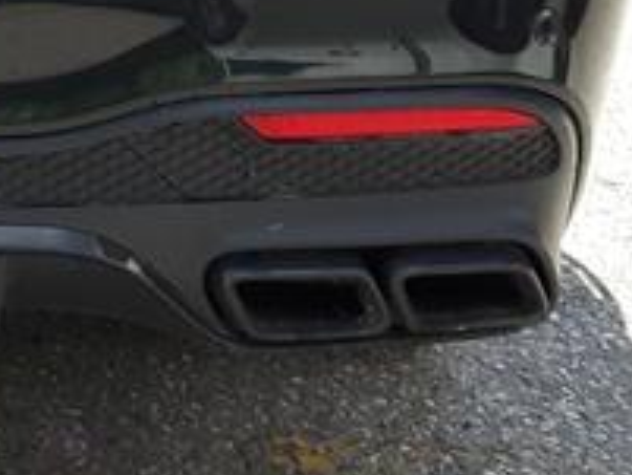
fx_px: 3599
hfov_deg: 9.6
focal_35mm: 197
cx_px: -497
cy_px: -226
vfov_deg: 7.4
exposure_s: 1/424
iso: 40
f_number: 1.9
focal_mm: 3.7
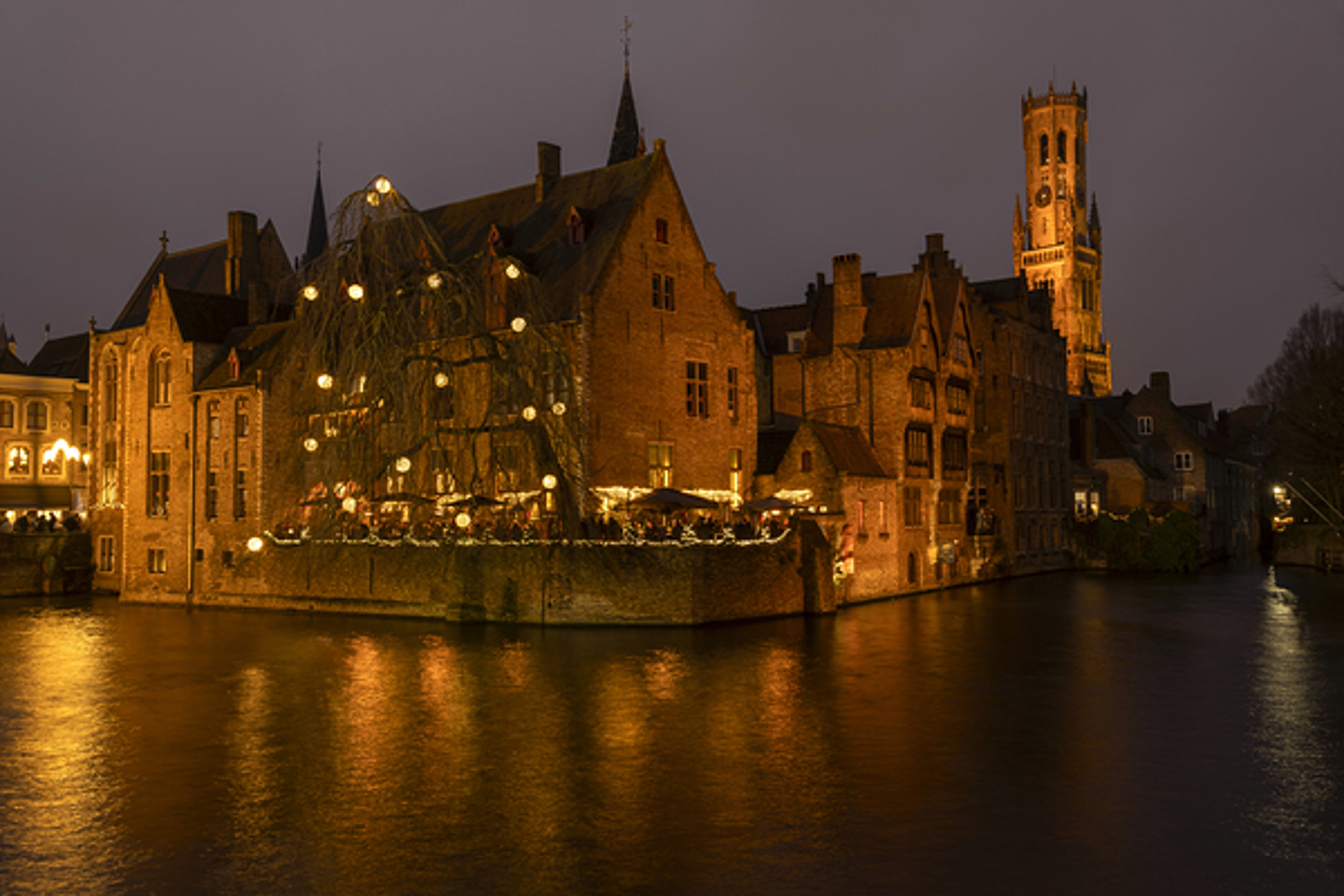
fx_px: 1120
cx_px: 672
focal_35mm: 30
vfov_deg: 43.6
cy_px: 448
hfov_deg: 61.9
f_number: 9
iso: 80
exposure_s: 3.2
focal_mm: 30
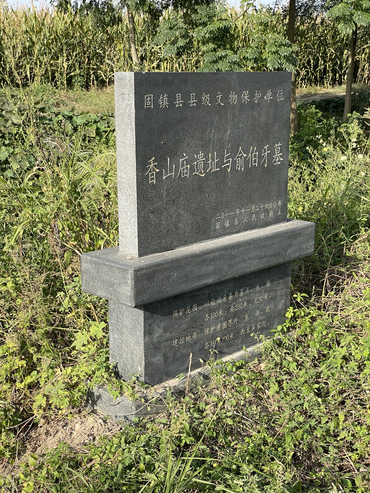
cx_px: 185
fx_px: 741
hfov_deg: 28.0
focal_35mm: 52
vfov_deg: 36.8
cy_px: 246
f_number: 2
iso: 25
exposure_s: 1/607
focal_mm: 6
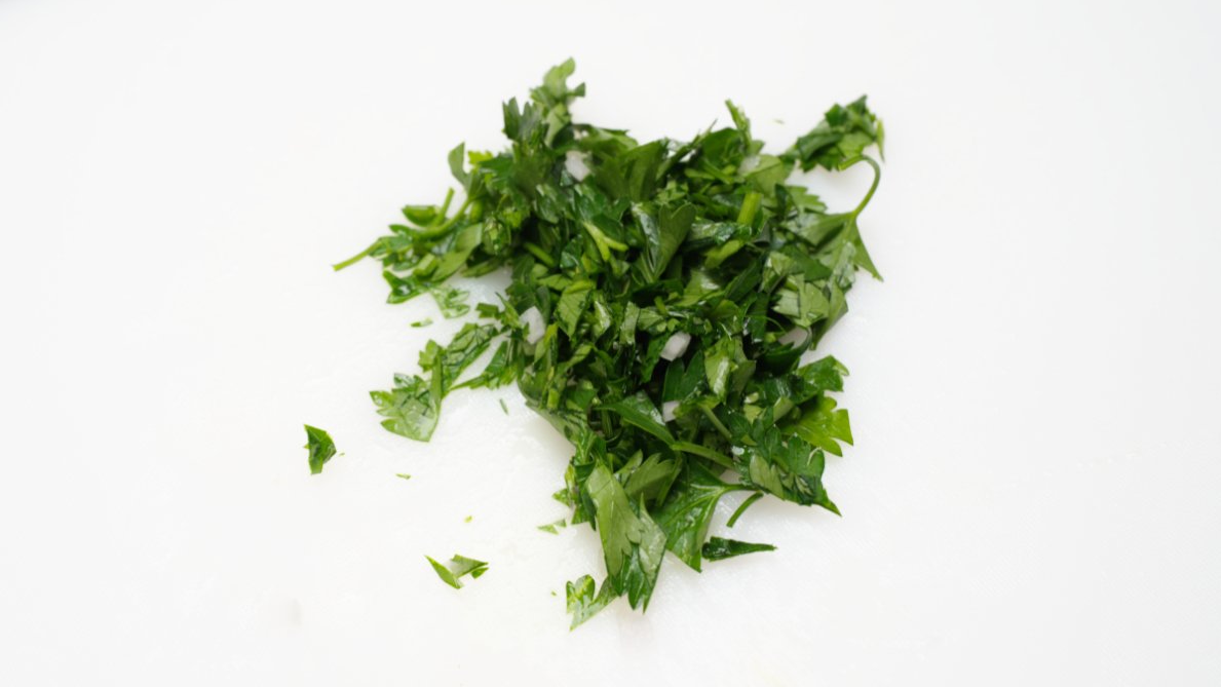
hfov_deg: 28.6
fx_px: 2396
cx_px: 608
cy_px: 326
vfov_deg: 16.3
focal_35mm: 74
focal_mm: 70
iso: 100
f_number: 8
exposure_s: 1/125
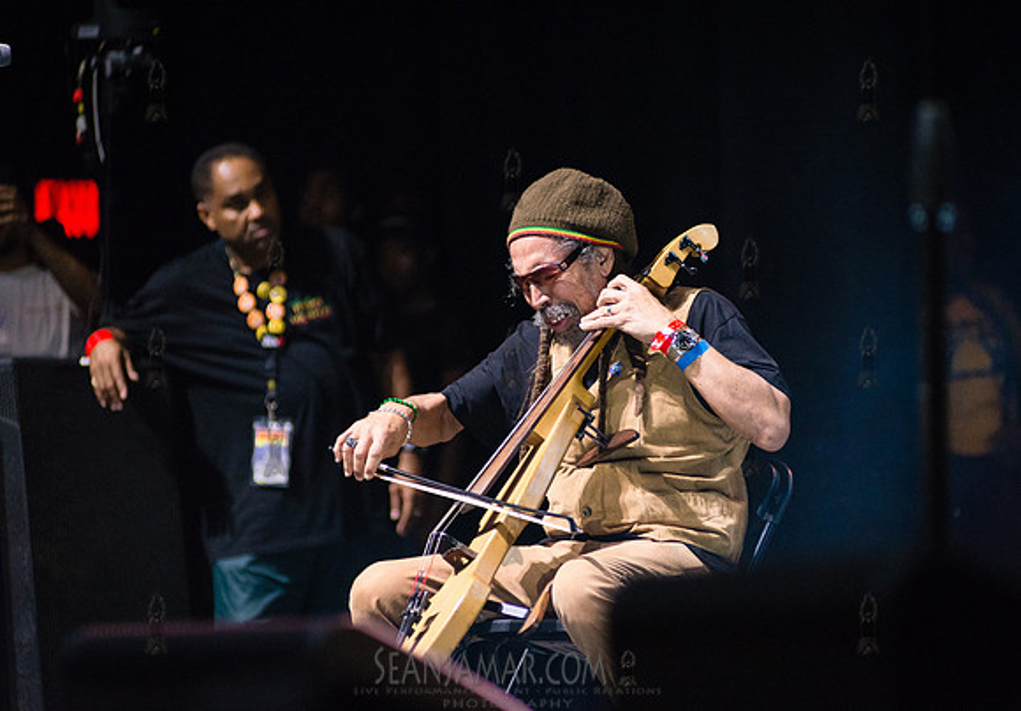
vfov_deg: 6.4
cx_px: 549
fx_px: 6339
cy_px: 330
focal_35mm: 220
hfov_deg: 9.2
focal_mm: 200
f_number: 2.8
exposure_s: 1/320
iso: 4000
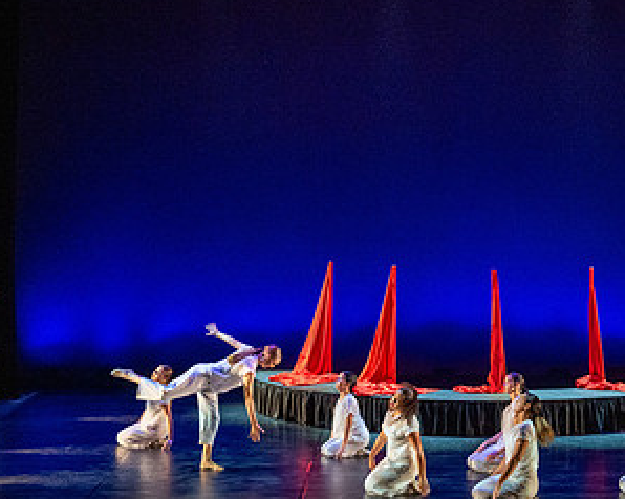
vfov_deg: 16.0
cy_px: 75
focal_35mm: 95
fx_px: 1756
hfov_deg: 20.0
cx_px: 503
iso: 2000
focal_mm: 41
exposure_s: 1/250
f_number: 2.8
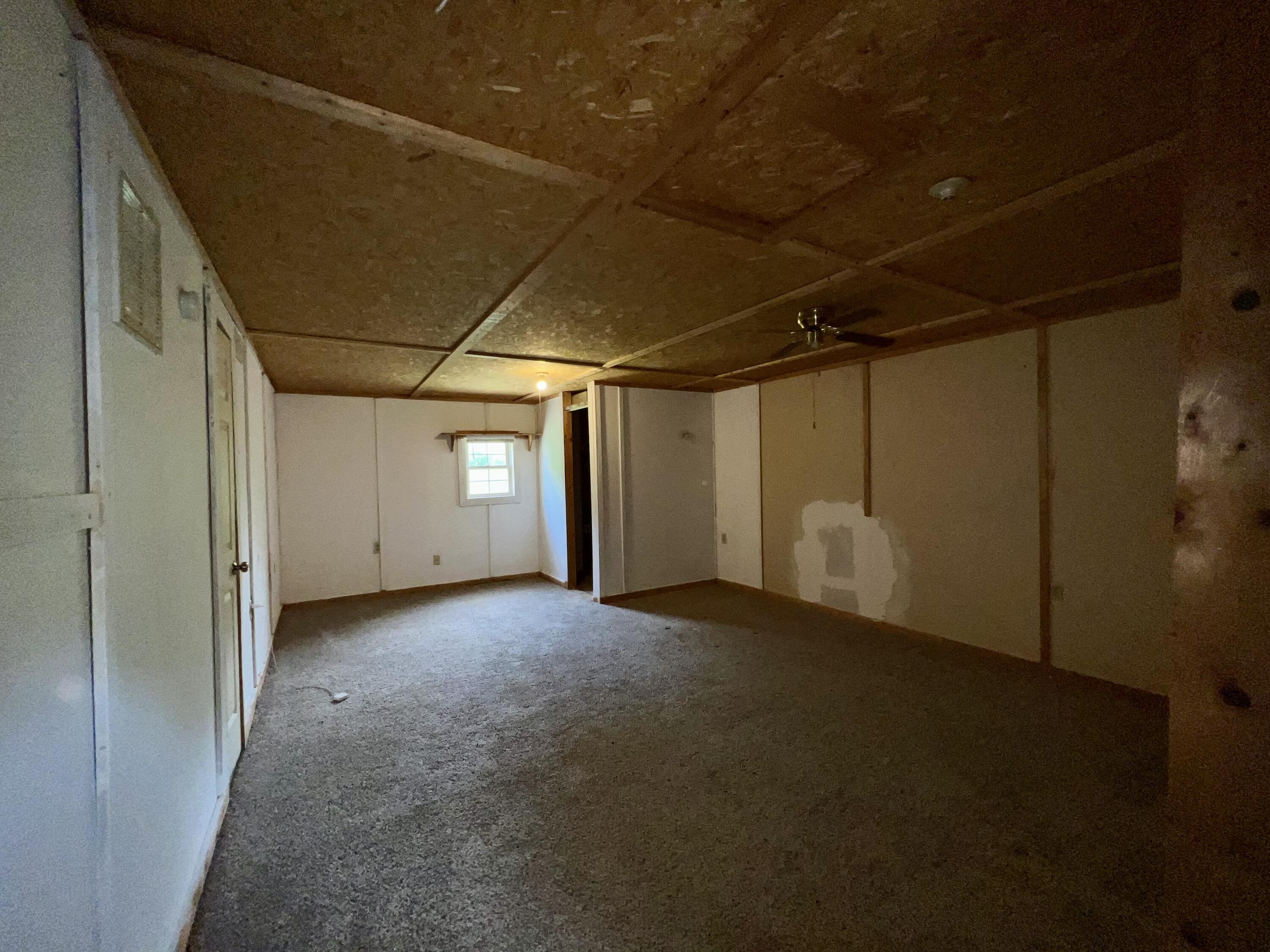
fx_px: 477
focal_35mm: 13
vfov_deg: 89.9
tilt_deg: -2.1
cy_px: 476
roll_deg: +1.4
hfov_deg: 106.2
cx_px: 635
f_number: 1.8
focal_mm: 1.57
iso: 64
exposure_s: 1/76
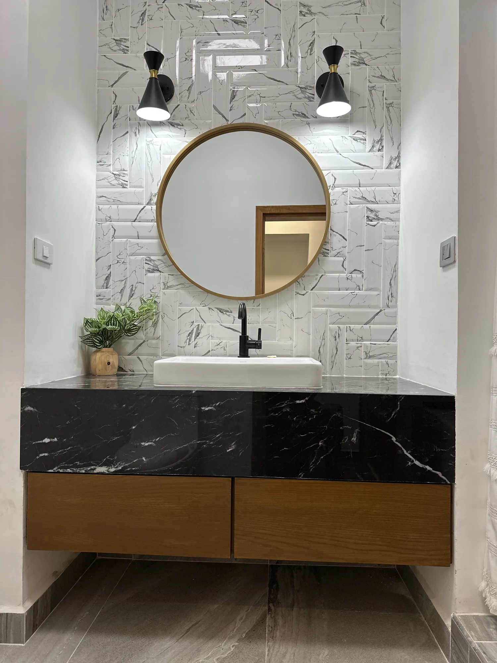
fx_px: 459
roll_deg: -1.0
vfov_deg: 71.6
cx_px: 248
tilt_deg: +0.8
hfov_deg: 56.8
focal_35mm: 24
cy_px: 332
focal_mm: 6.86
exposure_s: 1/120
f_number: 1.78
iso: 160
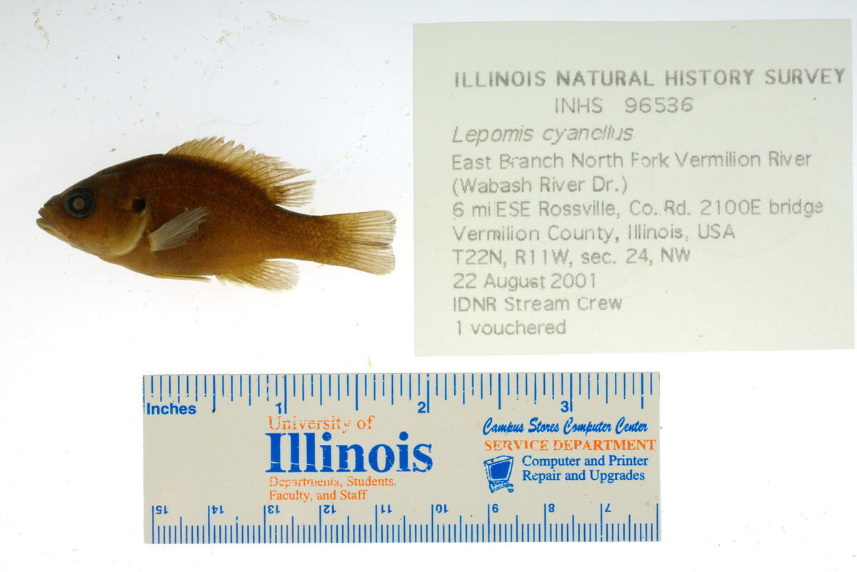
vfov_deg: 22.6
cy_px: 286
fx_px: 1429
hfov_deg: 33.4
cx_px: 428
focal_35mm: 60
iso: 100
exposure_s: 1/160
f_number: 10
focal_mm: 60
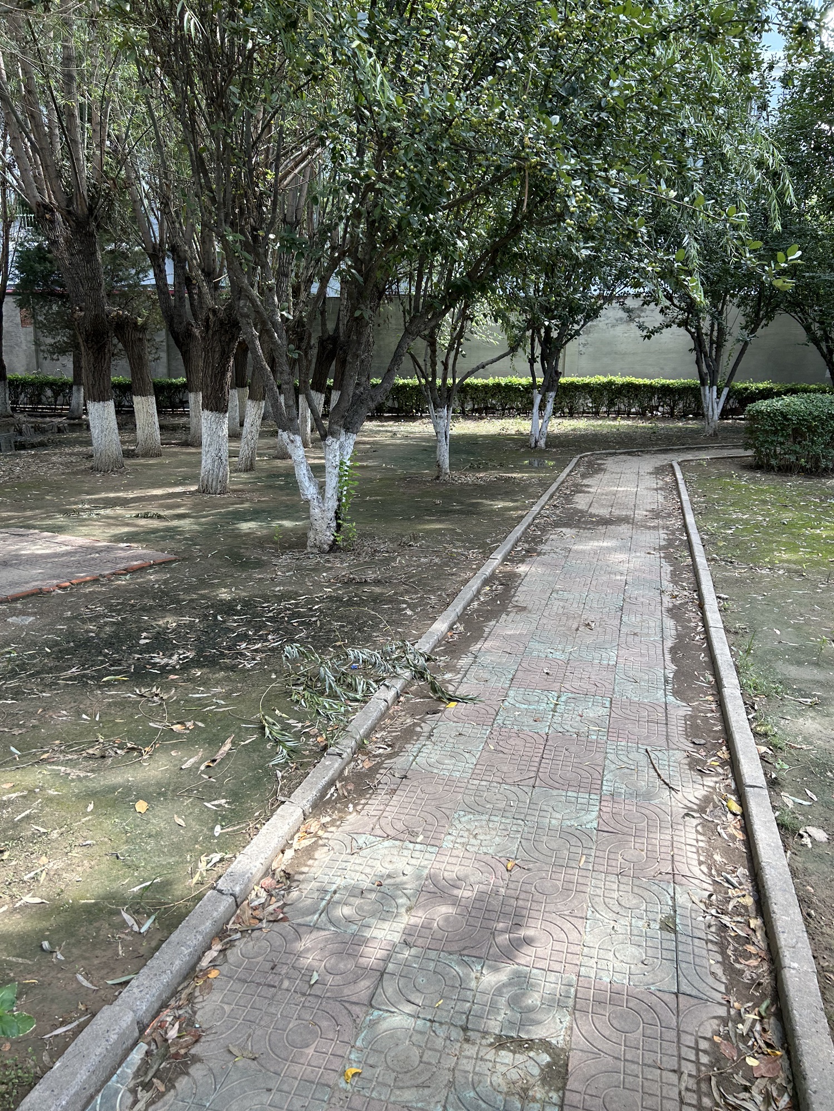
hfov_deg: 53.1
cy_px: 556
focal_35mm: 26
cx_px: 417
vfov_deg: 67.3
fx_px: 835
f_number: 1.5
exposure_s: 1/408
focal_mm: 5.7
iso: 50
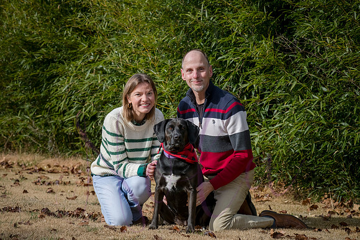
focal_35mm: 112
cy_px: 120
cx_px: 180
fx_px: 1120
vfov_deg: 12.2
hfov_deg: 18.3
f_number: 8
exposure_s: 1/1000
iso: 400
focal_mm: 112
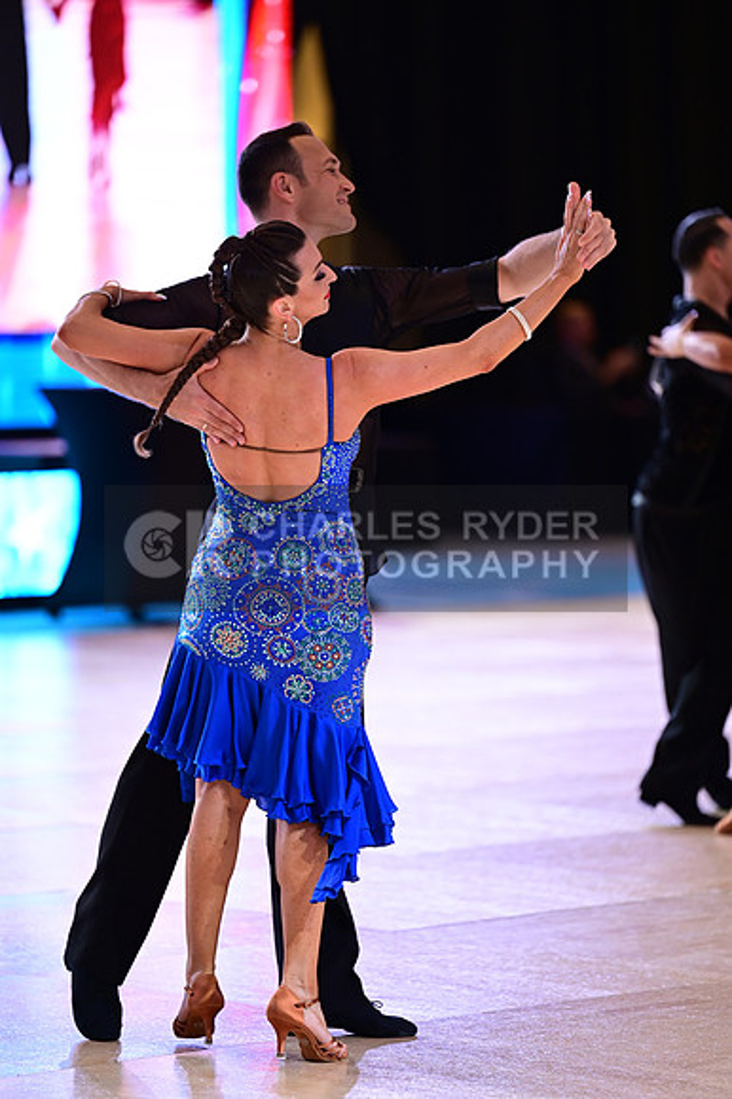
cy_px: 550
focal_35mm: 170
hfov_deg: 8.1
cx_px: 366
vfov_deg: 12.1
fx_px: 5191
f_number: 2.8
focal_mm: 170
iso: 2000
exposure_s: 1/400
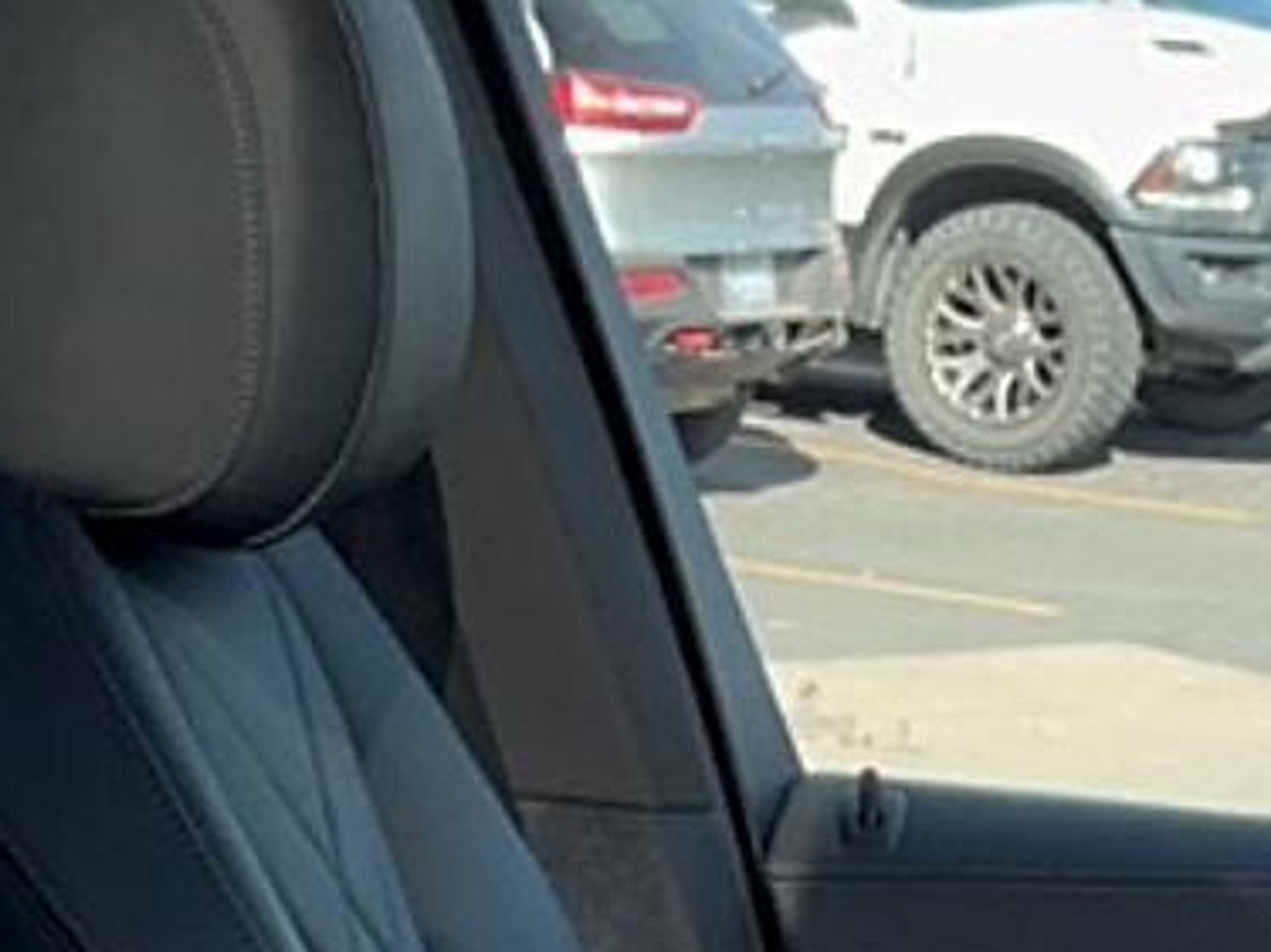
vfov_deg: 10.5
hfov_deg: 15.0
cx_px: 1451
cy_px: 2026
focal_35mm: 128
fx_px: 4698
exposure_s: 1/286
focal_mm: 3
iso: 25
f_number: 1.8
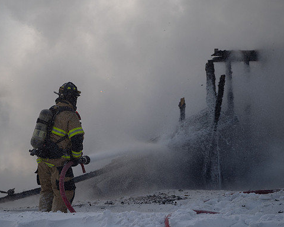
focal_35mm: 236
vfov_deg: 6.6
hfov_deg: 8.2
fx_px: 1984
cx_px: 127
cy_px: 106
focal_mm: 182
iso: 250
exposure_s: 1/2000
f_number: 5
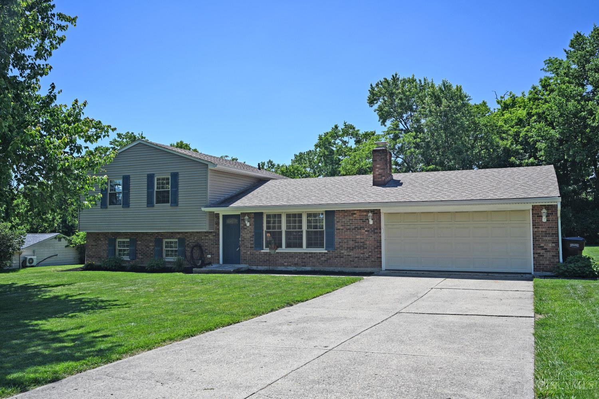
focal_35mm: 30
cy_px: 200
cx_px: 300
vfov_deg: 43.6
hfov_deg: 61.9
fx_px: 499
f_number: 7.1
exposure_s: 1/400
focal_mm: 30
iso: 100
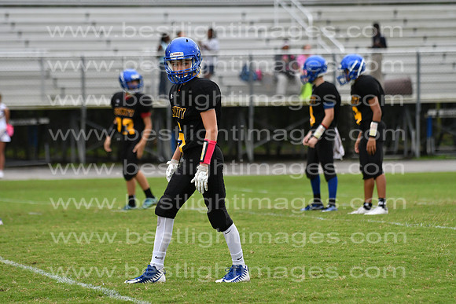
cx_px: 228
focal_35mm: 210
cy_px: 152
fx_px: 2660
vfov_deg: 6.5
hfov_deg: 9.8
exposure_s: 1/2500
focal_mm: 140
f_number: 3.5
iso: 800
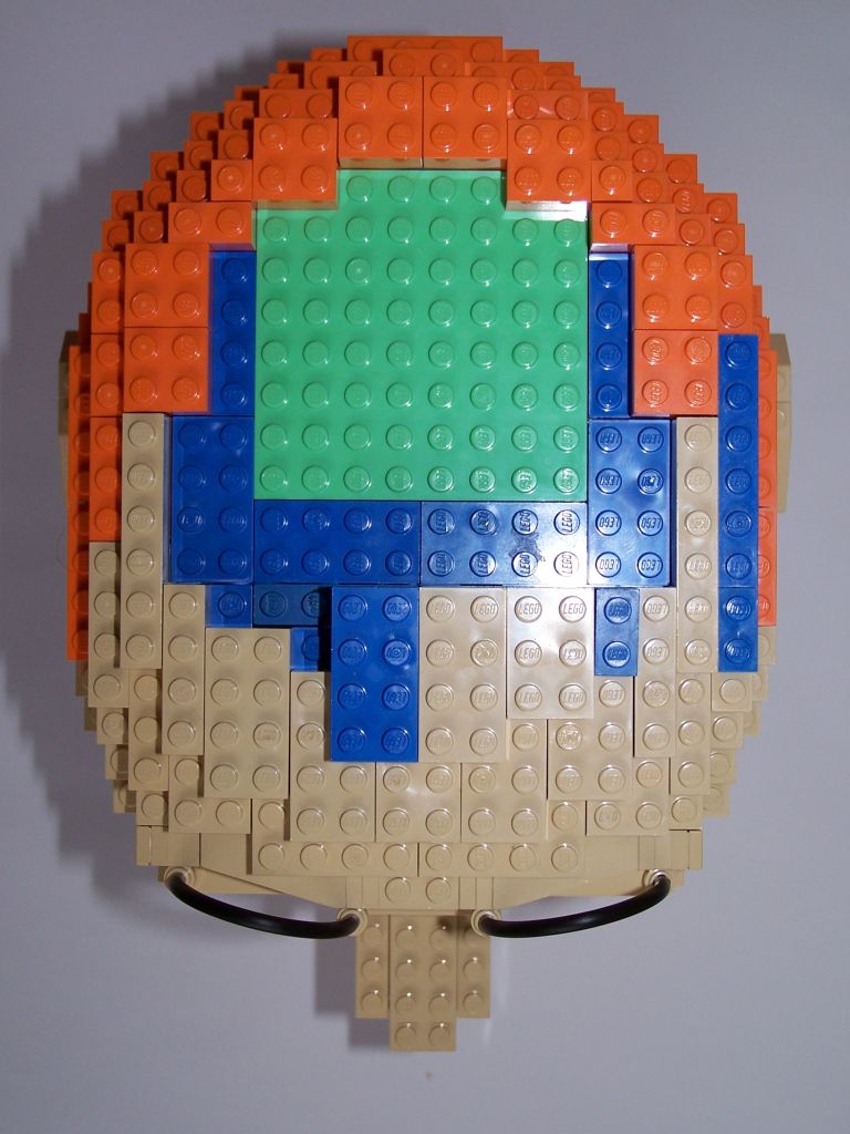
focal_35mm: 59
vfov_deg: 32.7
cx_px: 425
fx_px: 1932
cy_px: 567
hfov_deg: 24.8
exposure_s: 1/60
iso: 80
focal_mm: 9.8
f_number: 3.1
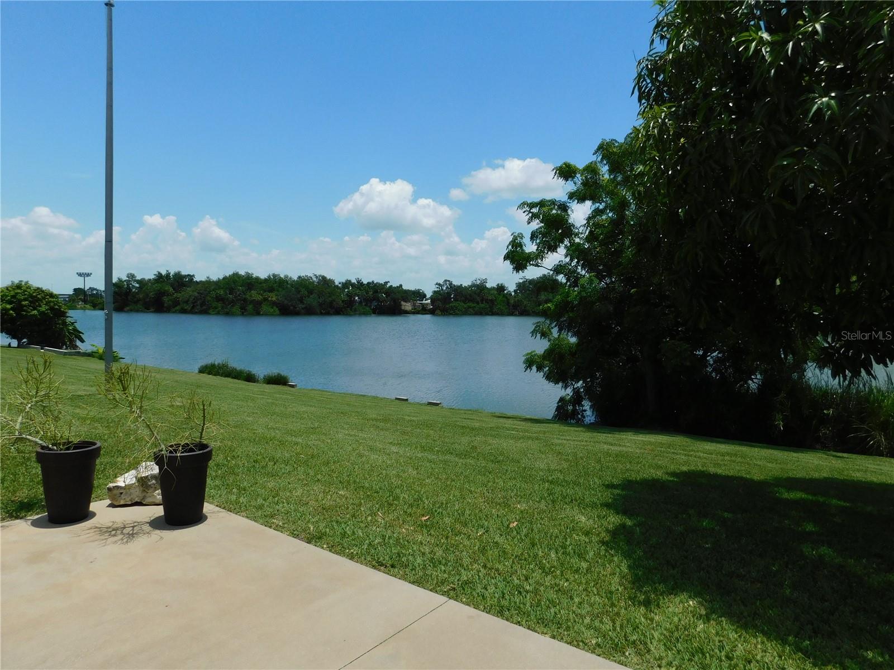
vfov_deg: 58.9
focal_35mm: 23
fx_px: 594
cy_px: 335
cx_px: 447
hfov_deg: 73.9
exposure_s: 1/800
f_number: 6
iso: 125
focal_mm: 4
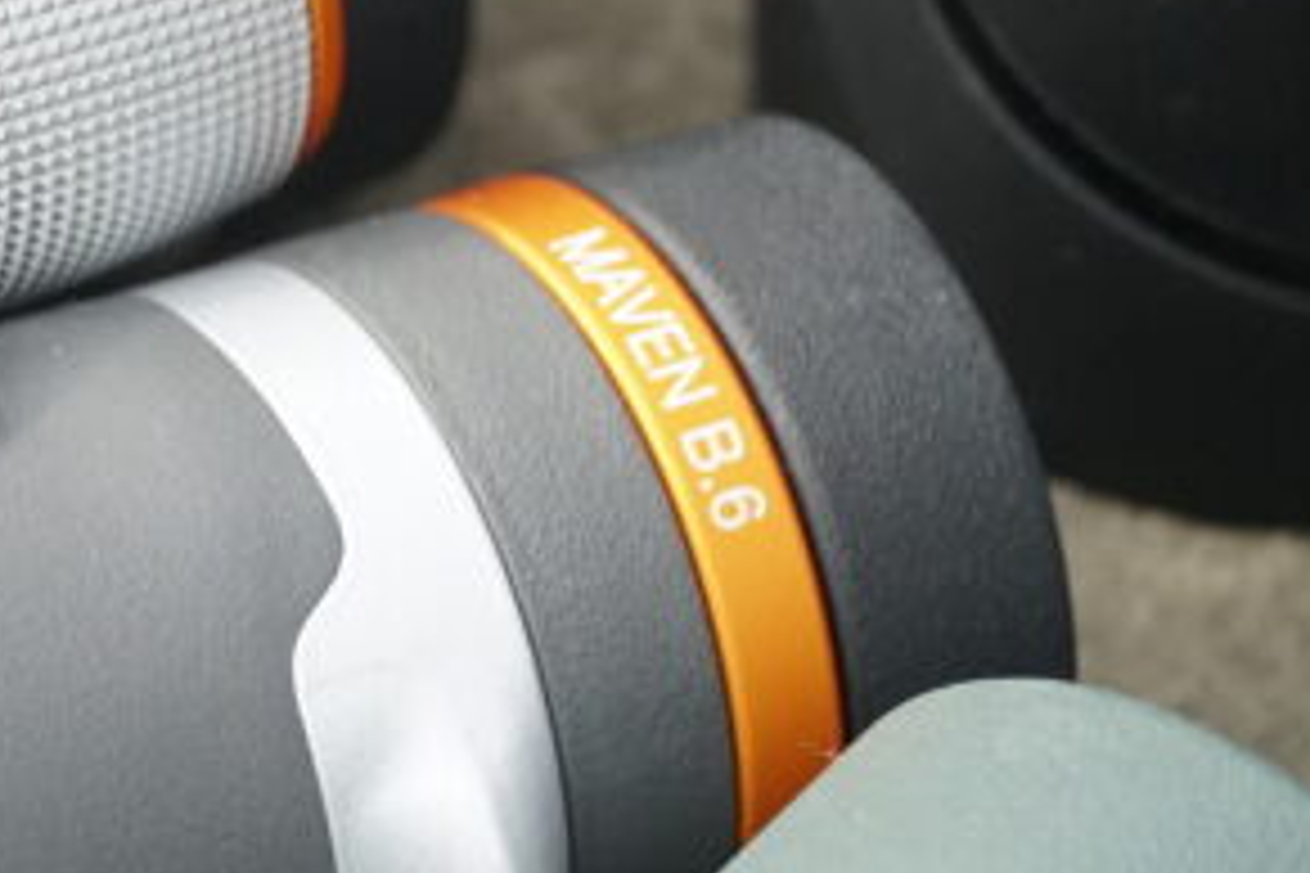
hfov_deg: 5.5
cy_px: 358
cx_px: -428
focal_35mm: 370
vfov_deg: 3.7
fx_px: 13463
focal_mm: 70
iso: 1000
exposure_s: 1/1600
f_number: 4
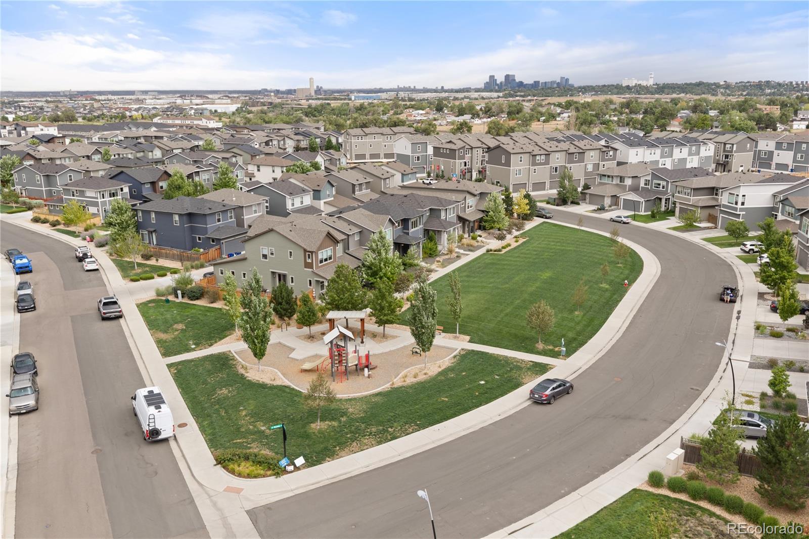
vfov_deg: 46.4
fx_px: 629
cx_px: 404
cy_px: 270
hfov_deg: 65.5
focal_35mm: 28
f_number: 2.8
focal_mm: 14.45
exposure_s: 1/120
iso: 100
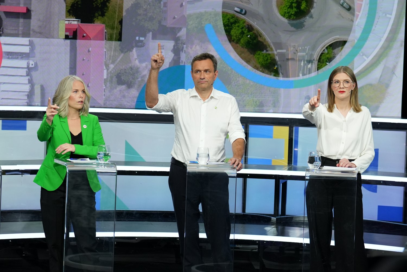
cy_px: 136
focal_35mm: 111
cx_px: 204
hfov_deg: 18.4
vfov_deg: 12.3
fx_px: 1255
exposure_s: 1/160
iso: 1600
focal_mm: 74
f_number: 3.5
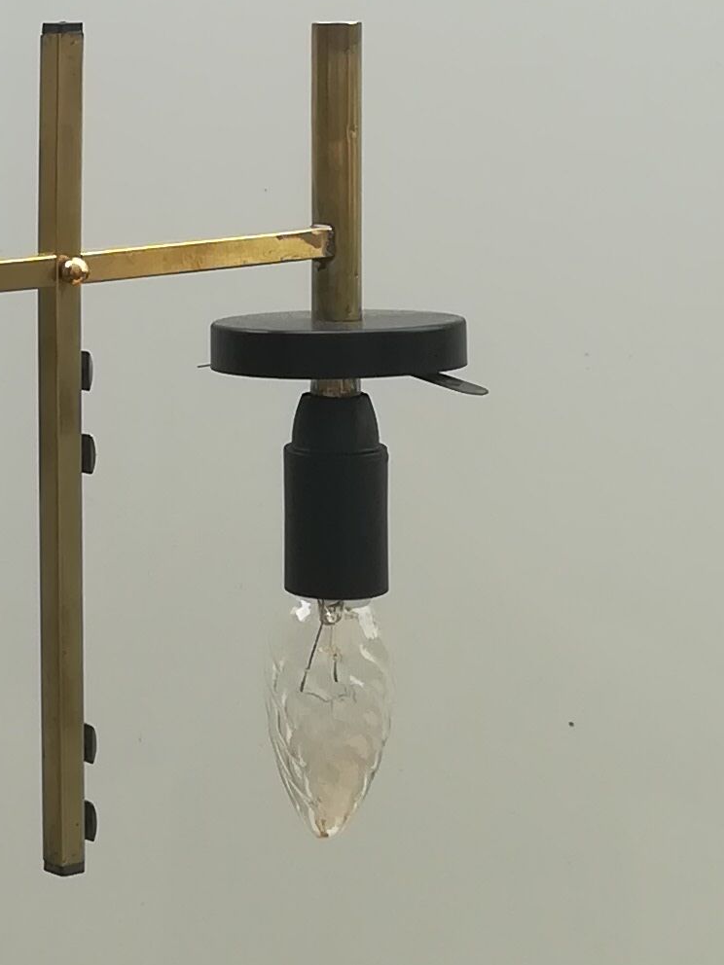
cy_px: 349
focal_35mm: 104
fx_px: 2900
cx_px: -335
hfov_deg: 13.5
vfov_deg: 18.9
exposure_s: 1/195
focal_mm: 3.83
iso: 50
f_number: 2.2
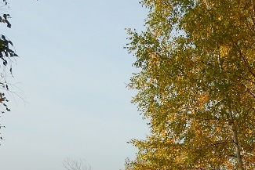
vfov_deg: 18.4
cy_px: 175
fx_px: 510
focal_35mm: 72
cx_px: 164
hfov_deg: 27.9
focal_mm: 4.5
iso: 125
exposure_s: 1/1250
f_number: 3.4
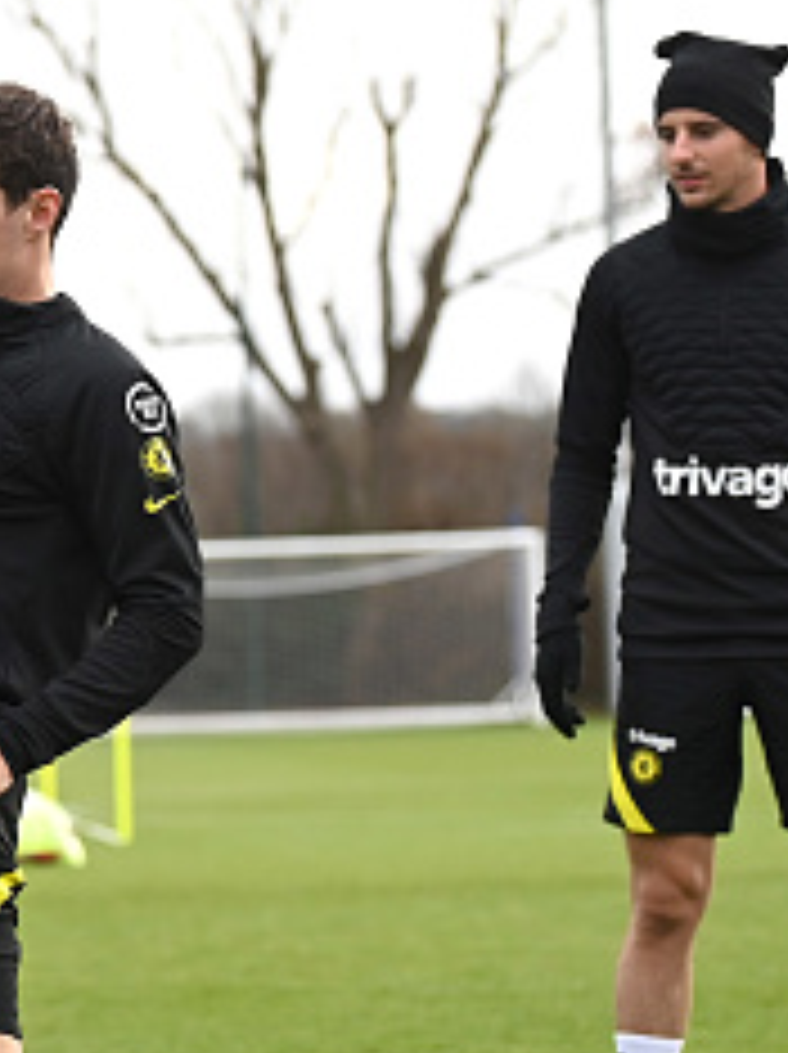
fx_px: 7055
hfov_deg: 6.3
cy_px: 747
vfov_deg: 8.5
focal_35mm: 232
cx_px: -293
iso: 1000
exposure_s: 1/2000
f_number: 3.5
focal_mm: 95
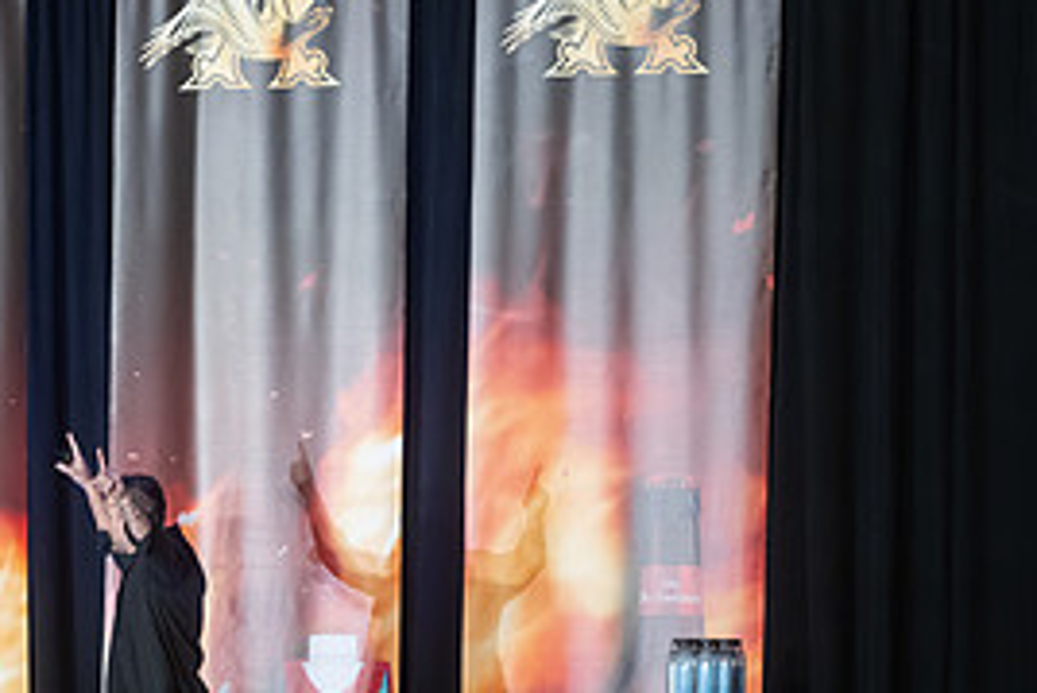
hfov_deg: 9.2
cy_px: 544
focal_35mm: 224
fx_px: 6456
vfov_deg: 6.1
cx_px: 213
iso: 2500
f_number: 2.8
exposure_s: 1/200
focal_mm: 102
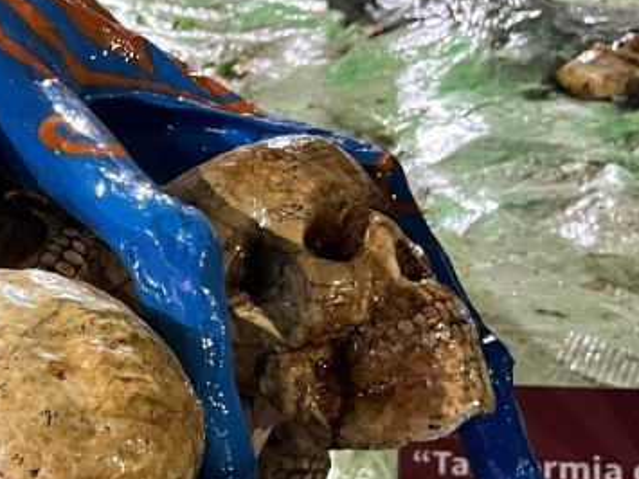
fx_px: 1384
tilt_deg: -31.2
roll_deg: +2.5
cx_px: -49
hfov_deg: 24.4
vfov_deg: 19.2
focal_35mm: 75
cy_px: 439
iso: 500
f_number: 1.6
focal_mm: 5.1
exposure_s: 1/40
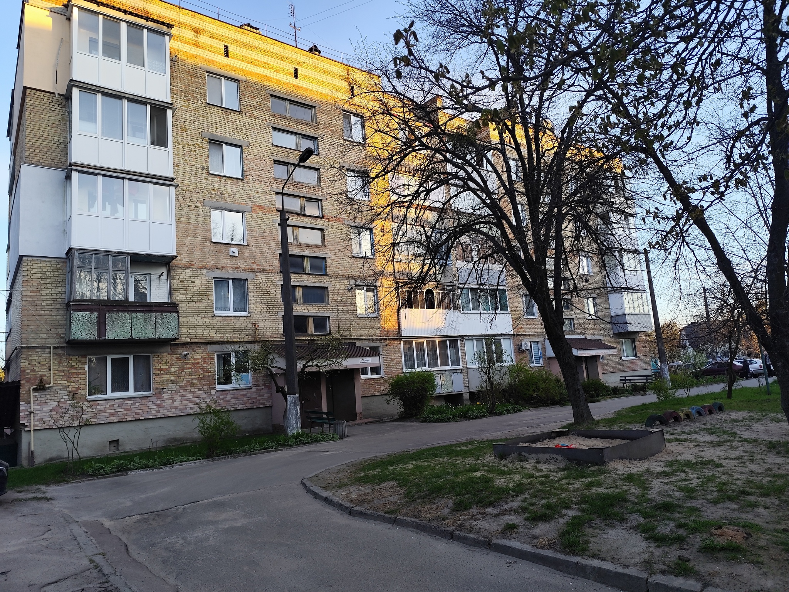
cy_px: 296
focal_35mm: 23
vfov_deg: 58.9
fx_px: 524
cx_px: 394
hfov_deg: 73.9
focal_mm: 6.19
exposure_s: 1/142
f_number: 1.65
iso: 50
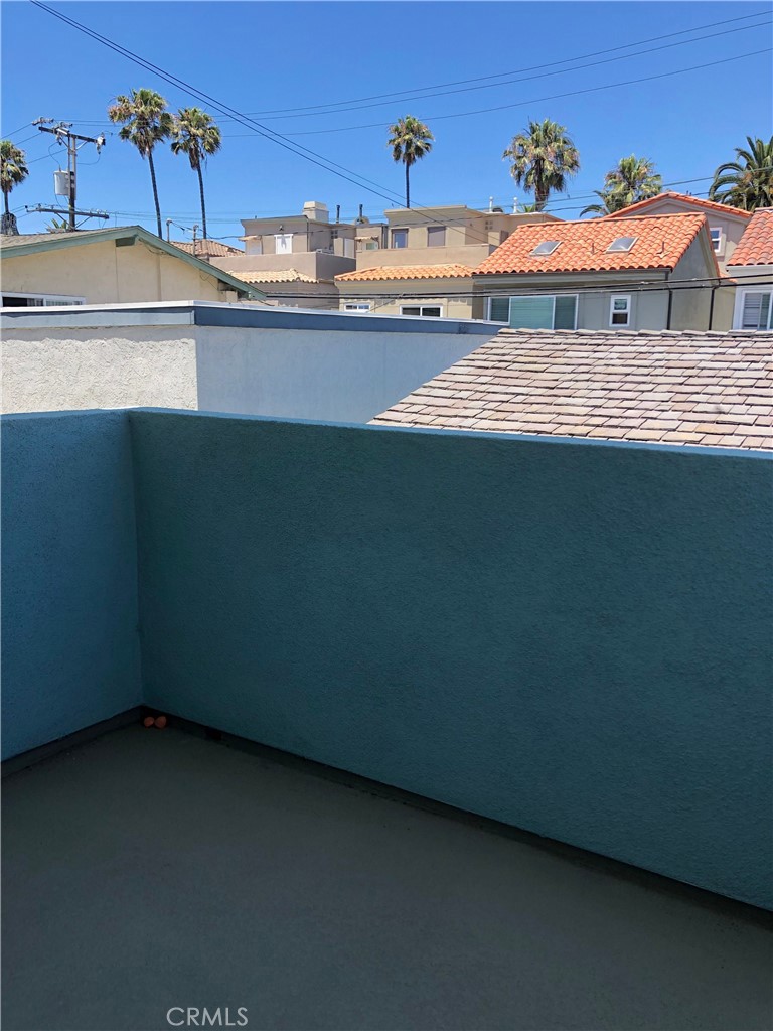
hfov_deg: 49.7
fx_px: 834
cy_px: 516
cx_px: 386
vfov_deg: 63.4
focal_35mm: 28
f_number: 1.8
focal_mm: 4
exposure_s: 1/783
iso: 20
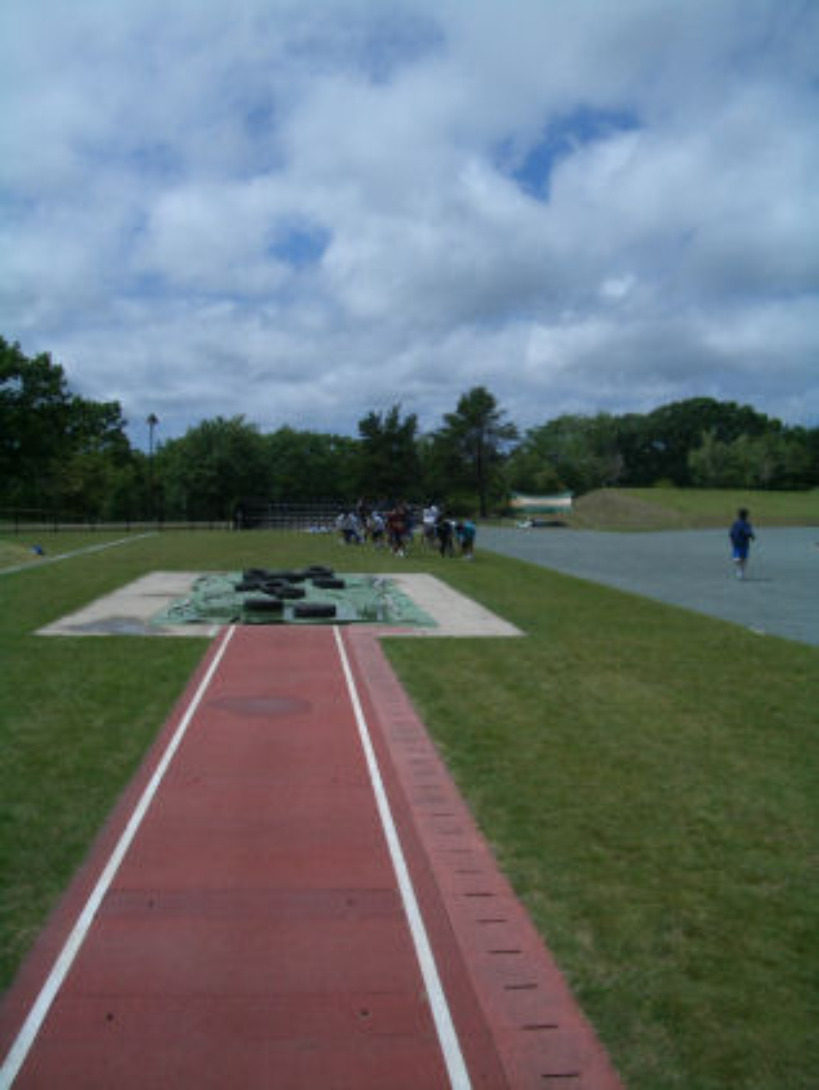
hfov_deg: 40.7
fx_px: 1103
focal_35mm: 35
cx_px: 410
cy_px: 545
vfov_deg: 52.6
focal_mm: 5.8
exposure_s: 1/2000
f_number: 4.3
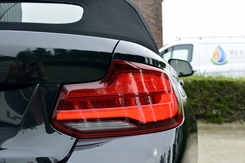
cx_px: 122
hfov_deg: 28.1
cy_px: 82
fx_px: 490
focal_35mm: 72
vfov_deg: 18.9
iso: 400
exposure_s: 1/200
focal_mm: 48
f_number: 10
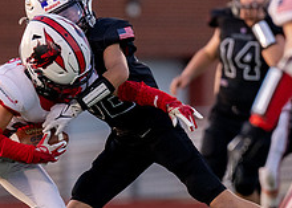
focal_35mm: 819
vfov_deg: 1.8
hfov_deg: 2.5
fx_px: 6790
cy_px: 131
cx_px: 82
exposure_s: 1/1250
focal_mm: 200
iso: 800
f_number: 2.8
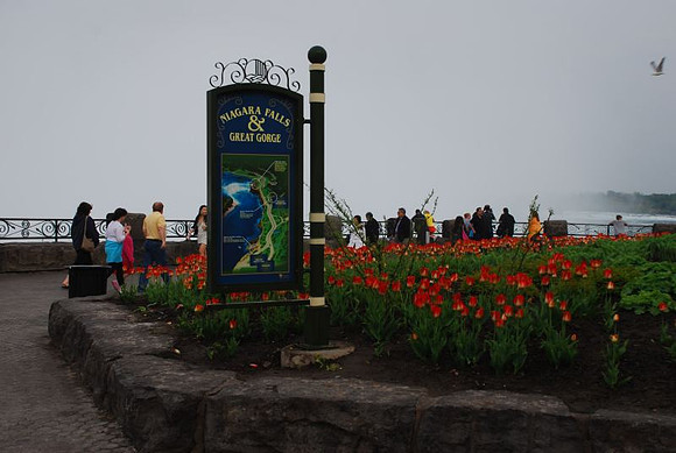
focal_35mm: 48
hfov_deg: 41.0
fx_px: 903
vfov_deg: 28.2
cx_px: 338
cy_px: 226
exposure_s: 1/100
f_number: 6.3
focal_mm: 32
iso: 100
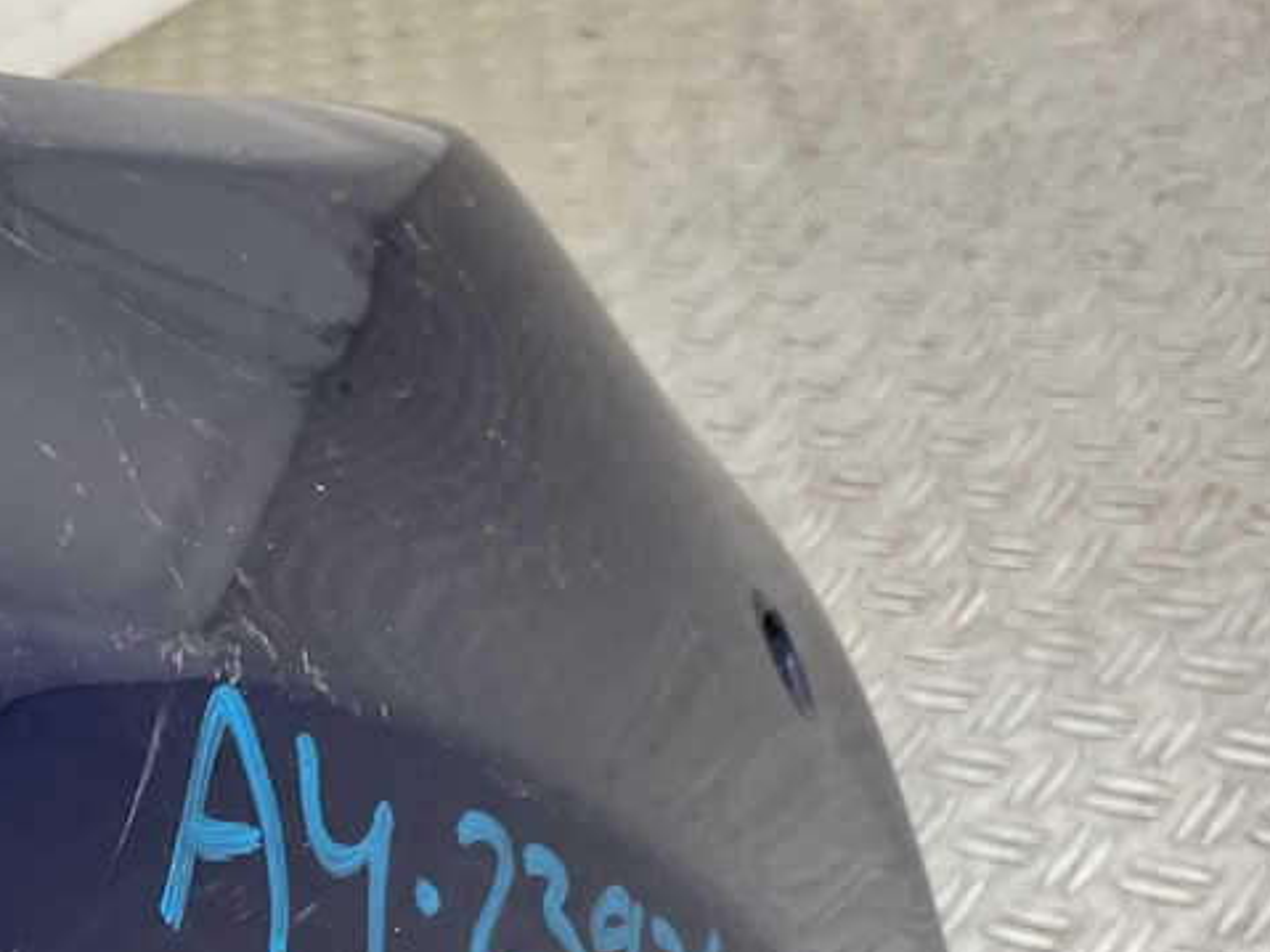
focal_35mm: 61
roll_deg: +34.3
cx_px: 204
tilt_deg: -33.6
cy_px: 806
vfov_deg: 23.5
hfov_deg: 30.7
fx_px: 2237
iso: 40
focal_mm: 3
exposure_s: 1/120
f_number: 1.8
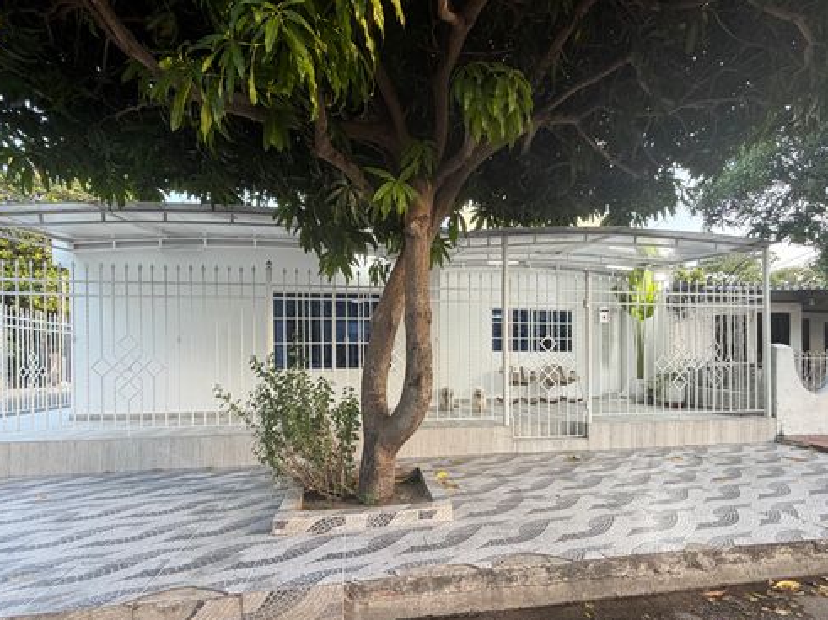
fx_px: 454
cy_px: 366
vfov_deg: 68.1
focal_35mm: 19
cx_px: 436
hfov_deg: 84.6
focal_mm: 2.22
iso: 125
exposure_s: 1/120
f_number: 2.2
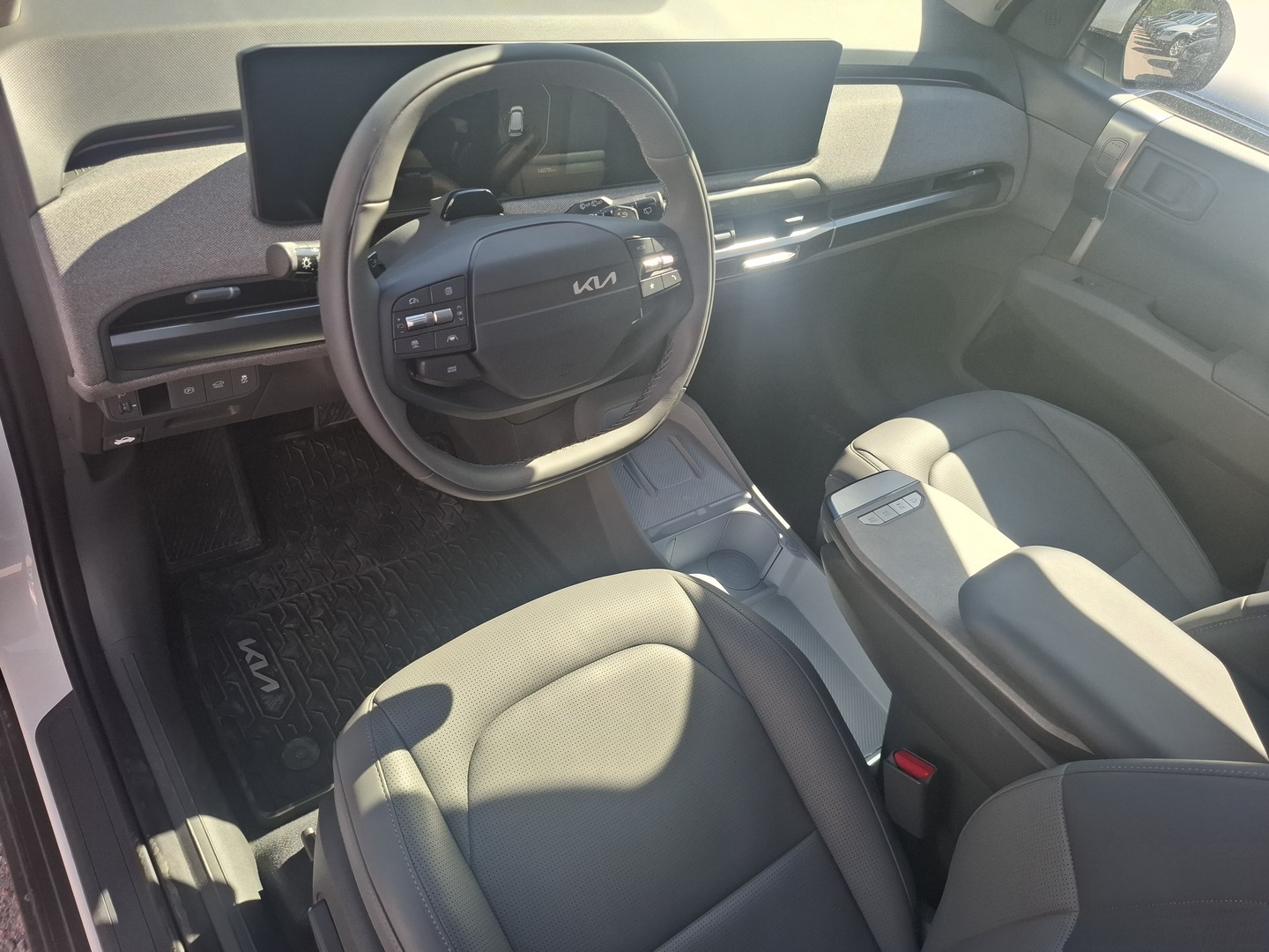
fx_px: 843
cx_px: 634
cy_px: 476
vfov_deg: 58.9
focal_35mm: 23
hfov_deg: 73.9
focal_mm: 5.54
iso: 50
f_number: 1.8
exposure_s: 1/392
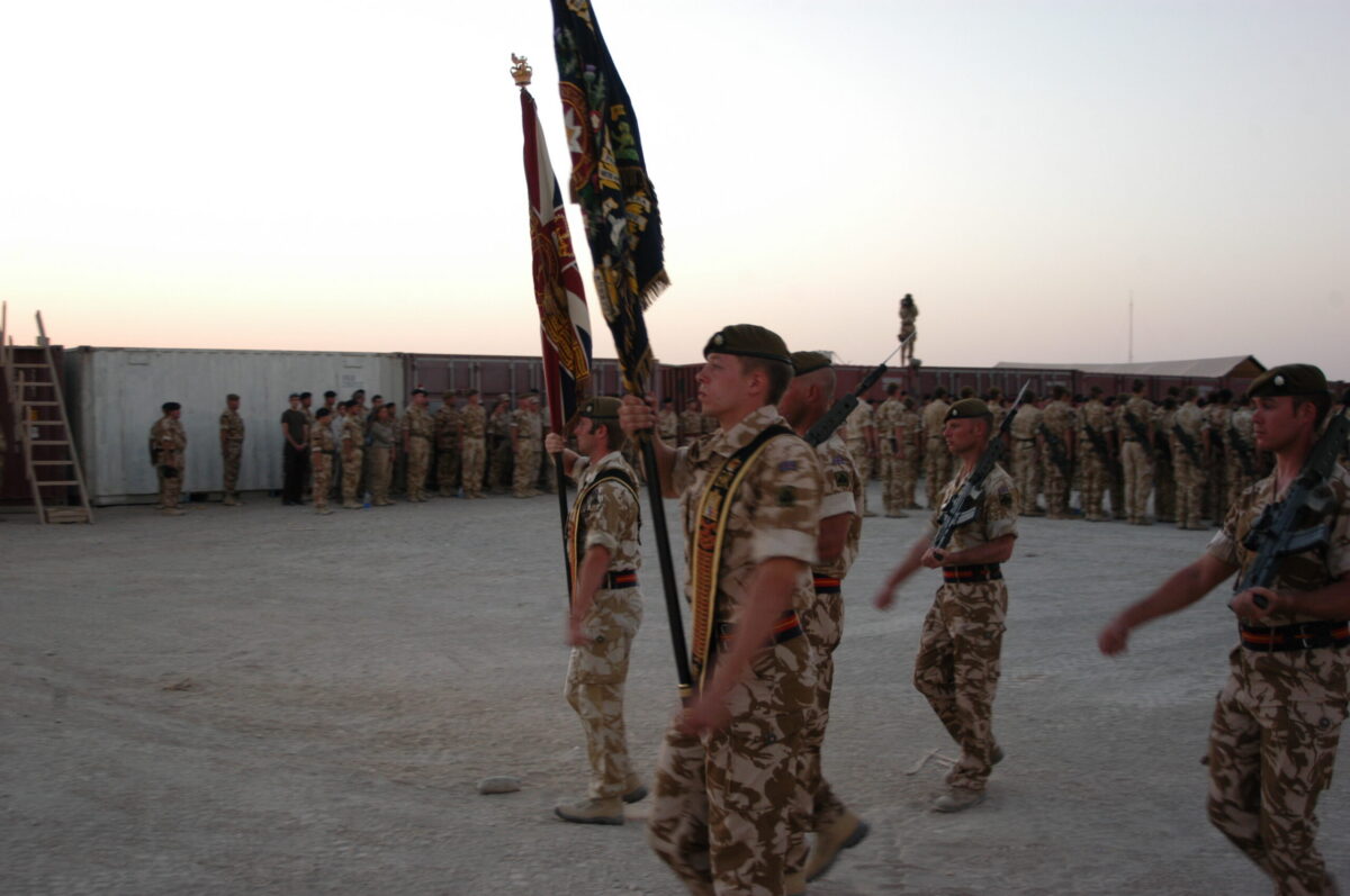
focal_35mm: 44
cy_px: 448
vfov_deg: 30.8
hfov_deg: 45.0
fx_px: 1629
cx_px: 675
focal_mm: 29
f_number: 4.5
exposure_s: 1/80
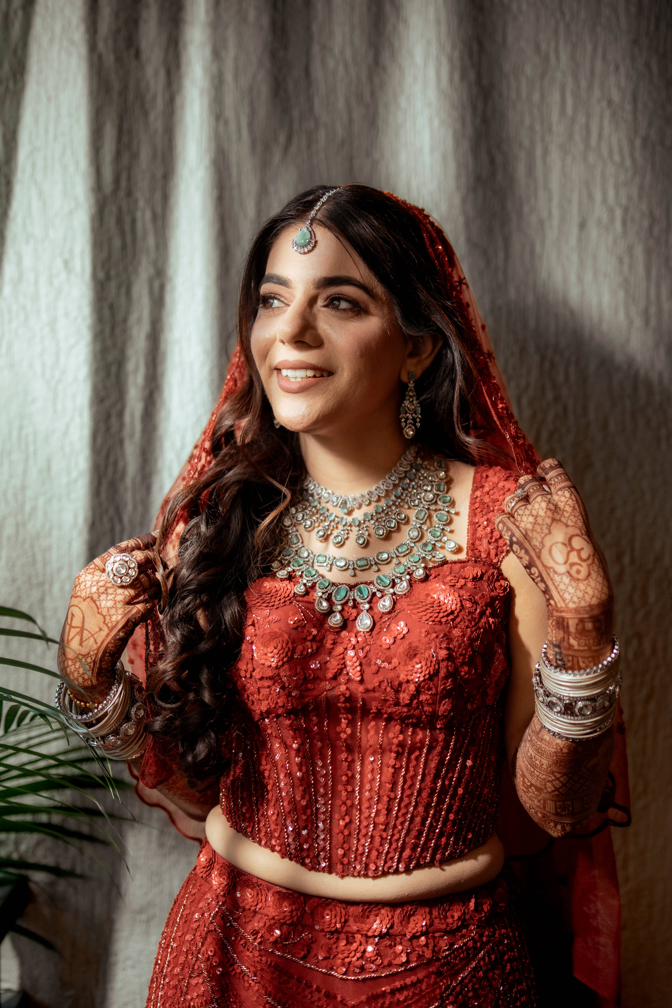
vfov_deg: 39.6
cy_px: 504
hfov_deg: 27.0
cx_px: 336
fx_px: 1400
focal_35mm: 50
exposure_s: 1/200
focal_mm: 50
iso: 320
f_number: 1.4
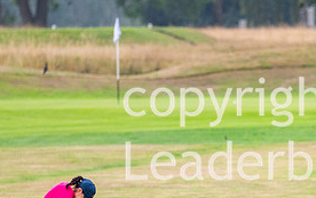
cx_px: 274
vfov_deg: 1.4
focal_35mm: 963
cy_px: 172
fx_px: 8300
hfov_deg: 2.2
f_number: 4
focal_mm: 300
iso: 800
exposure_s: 1/2500
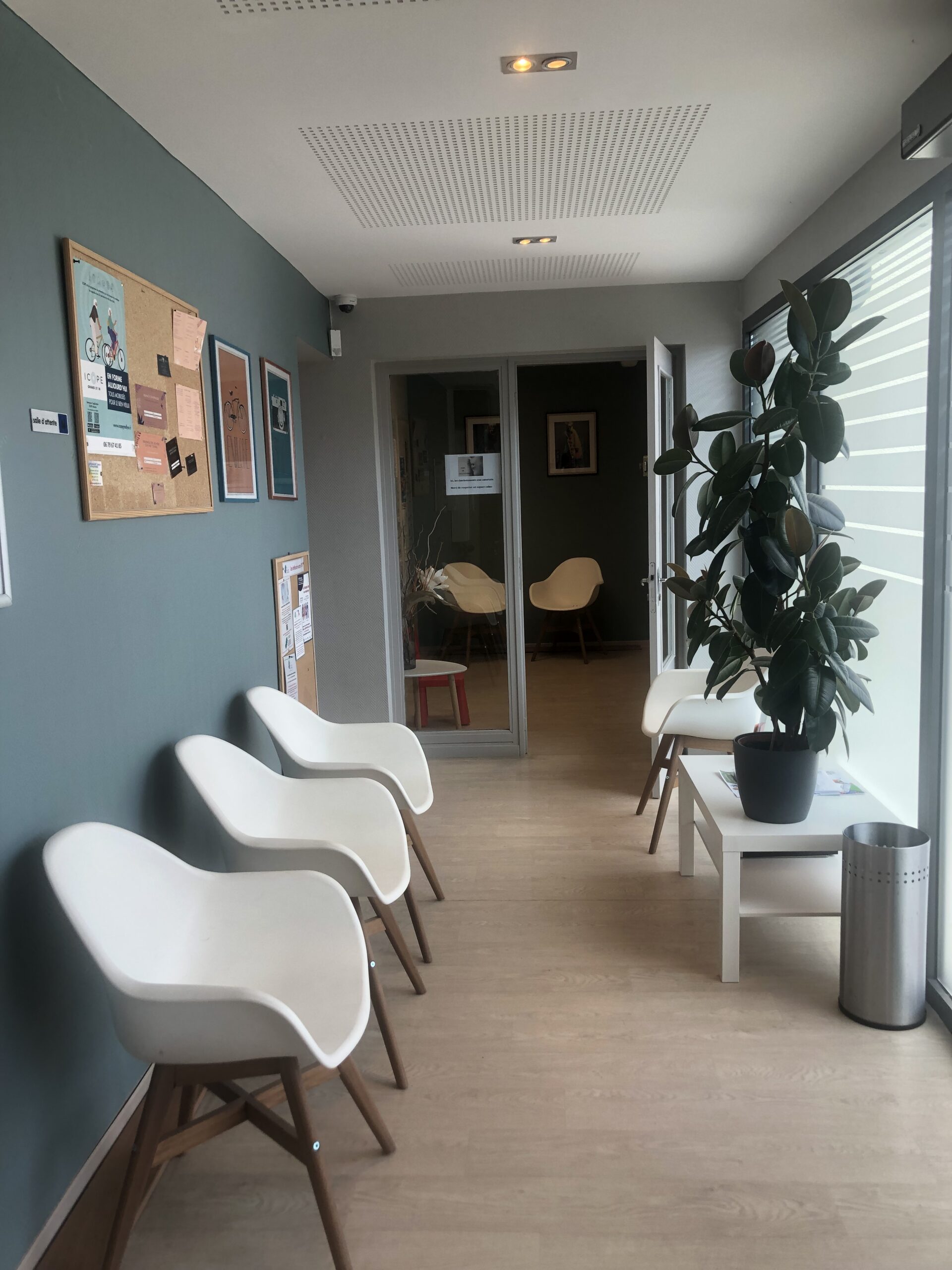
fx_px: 1027
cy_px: 635
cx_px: 476
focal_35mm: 28
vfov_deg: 63.4
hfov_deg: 49.7
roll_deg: +1.5
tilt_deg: -8.8
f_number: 1.8
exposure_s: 1/120
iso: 32
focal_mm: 3.99
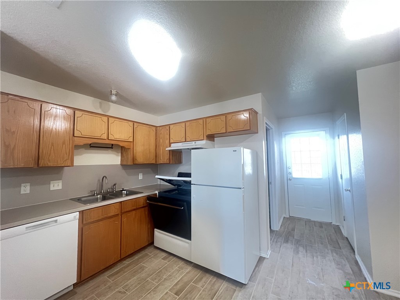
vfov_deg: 89.9
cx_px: 200
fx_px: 150
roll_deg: +1.1
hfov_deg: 106.2
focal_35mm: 13
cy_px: 150
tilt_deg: +3.0
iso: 640
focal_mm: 1.57
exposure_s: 1/60
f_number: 1.8
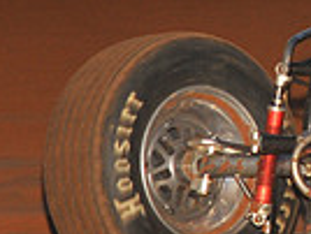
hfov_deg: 3.8
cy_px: -17
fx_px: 4680
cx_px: 552
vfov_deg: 2.9
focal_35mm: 520
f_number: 7.1
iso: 1000
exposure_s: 1/320
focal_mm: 125
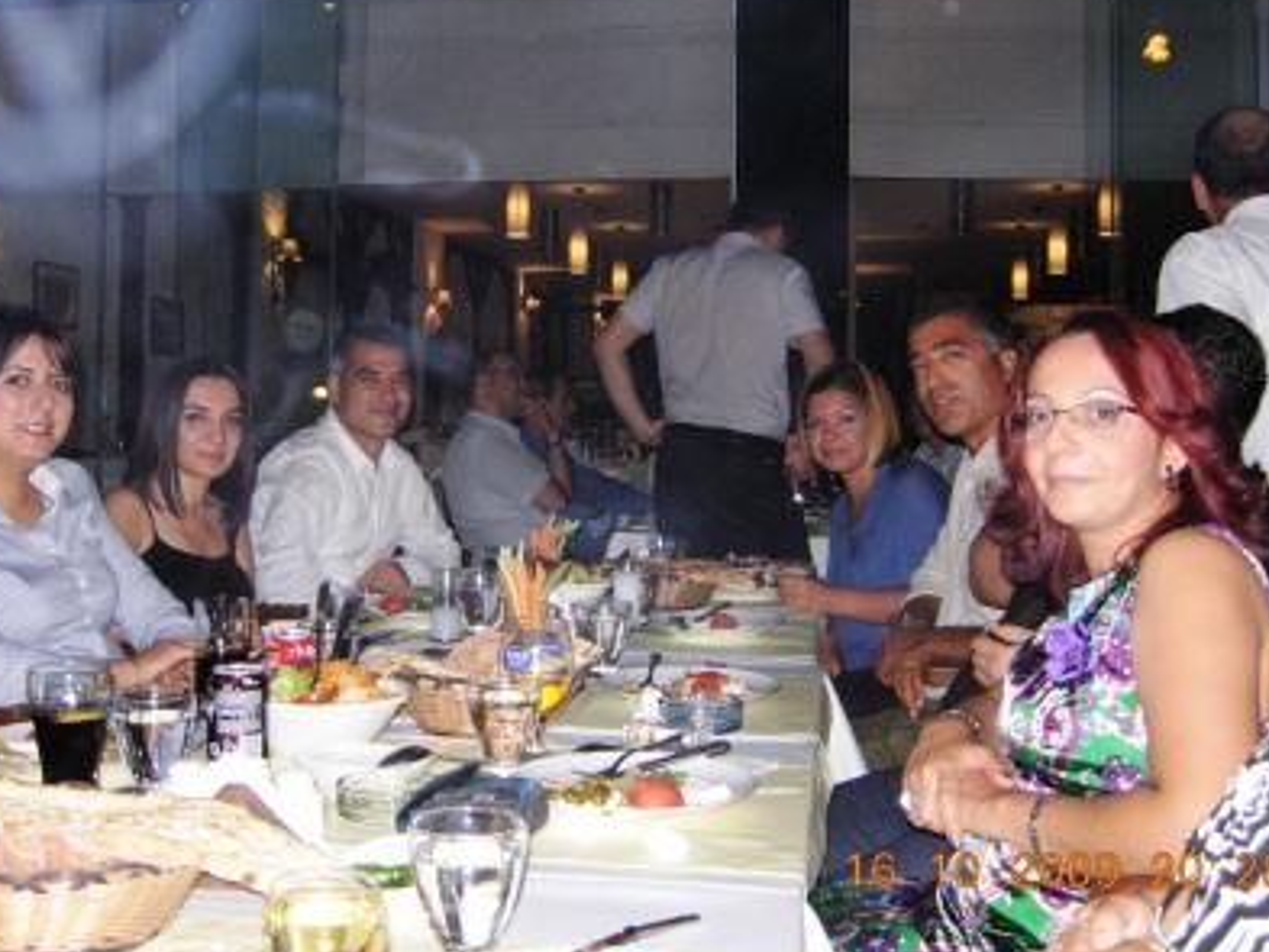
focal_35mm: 41
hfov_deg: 45.8
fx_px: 1503
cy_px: 442
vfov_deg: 35.1
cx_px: 623
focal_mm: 7.5
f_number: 2.7
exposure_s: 1/181
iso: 200
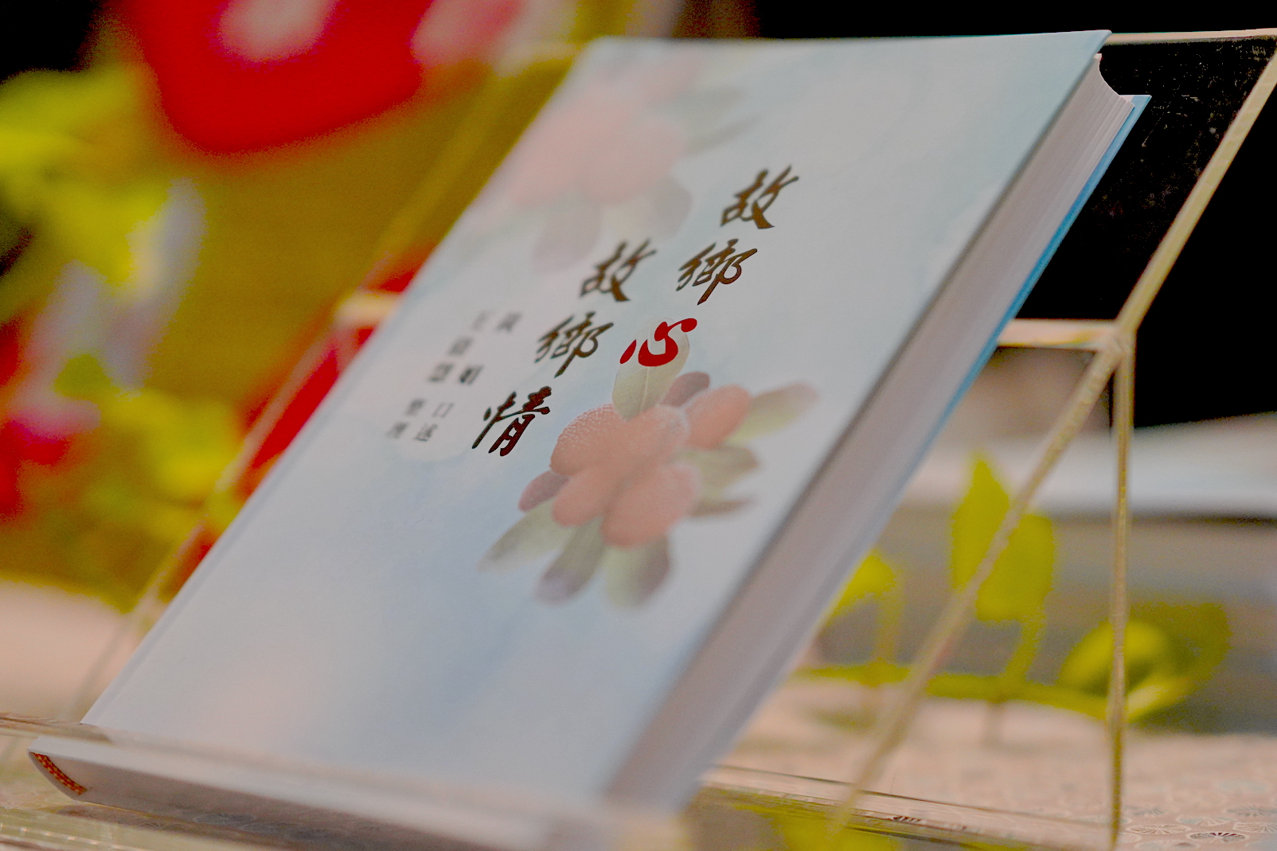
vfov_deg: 12.9
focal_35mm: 106
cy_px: 327
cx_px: 581
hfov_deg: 19.3
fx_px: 3759
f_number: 1.4
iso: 2000
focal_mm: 85
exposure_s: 1/1250
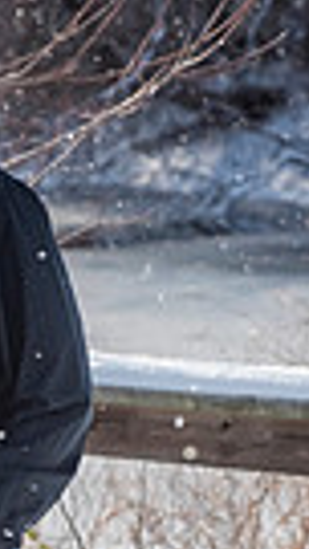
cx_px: -183
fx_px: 6114
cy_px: 651
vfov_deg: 5.1
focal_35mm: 420
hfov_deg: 2.9
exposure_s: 1/2000
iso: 640
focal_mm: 120
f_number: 9
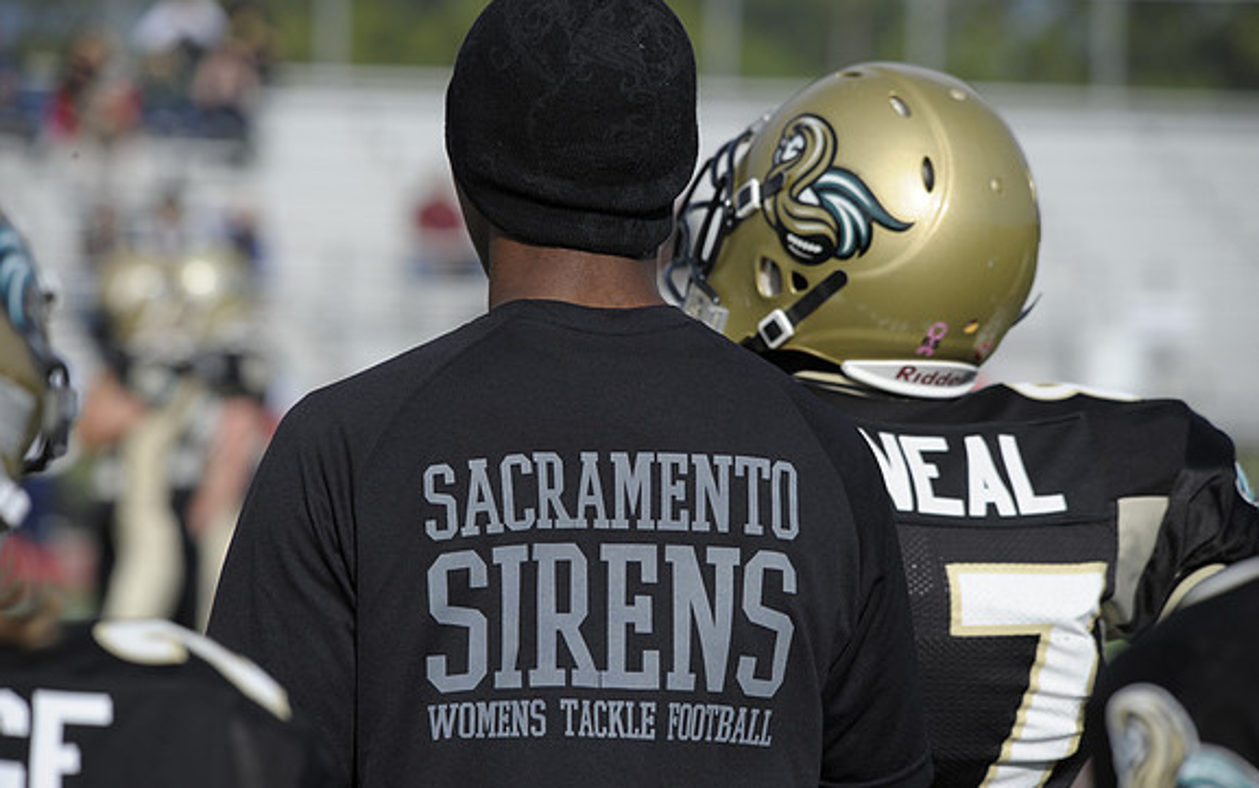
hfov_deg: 6.8
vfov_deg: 4.3
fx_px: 10537
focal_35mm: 307
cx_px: 631
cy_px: 384
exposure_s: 1/1000
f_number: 10
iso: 400
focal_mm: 300
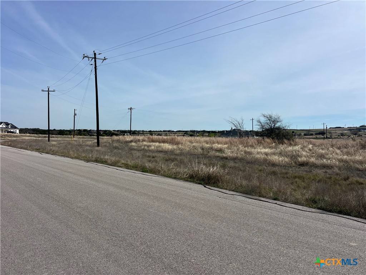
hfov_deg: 67.3
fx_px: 275
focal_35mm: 26
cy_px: 138
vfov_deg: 53.1
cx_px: 183
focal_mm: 5.7
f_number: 1.5
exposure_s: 1/8000
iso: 50
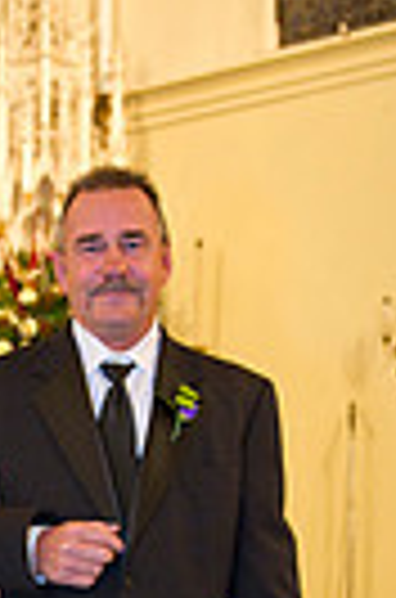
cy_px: 665
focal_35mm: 105
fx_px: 1741
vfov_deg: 18.7
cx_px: -133
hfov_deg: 12.5
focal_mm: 31
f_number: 2.8
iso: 1250
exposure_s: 1/60
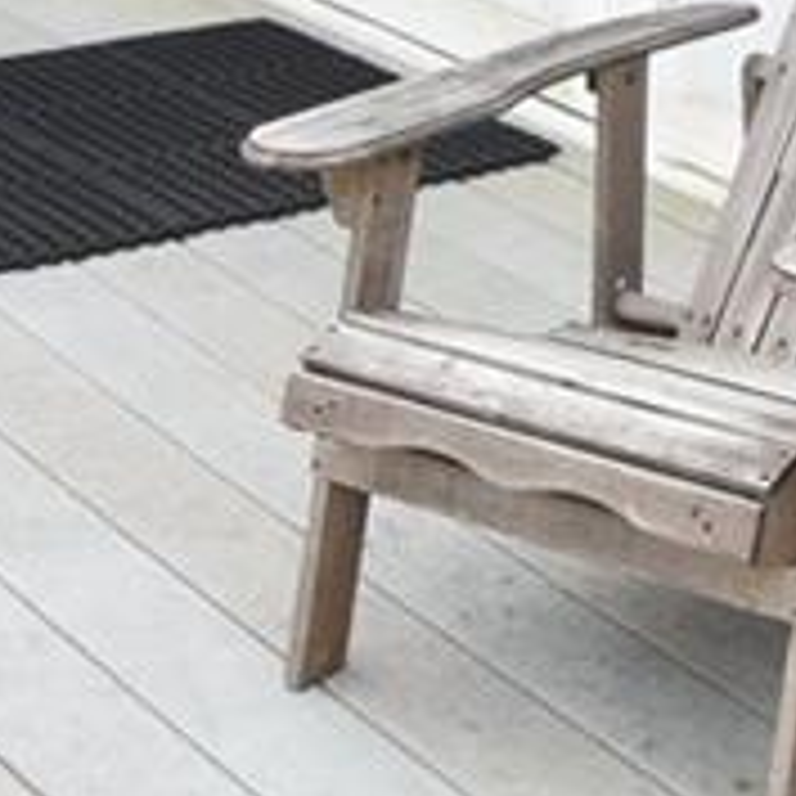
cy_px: -576
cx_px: 1268
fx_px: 2992
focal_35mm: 115
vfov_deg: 13.7
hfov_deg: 14.0
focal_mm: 10
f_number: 8
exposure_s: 1/250
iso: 200
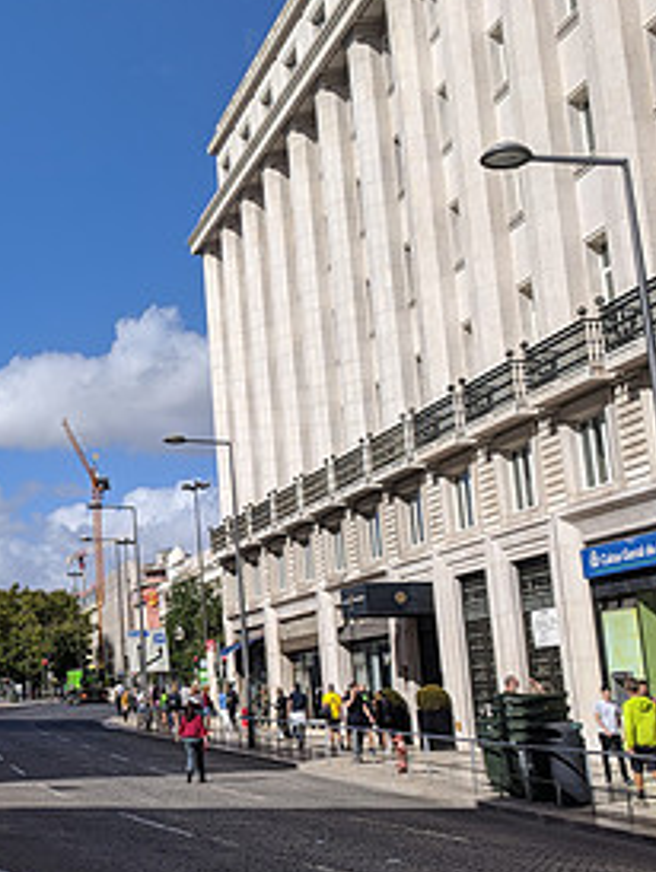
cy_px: 441
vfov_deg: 34.9
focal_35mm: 55
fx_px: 1388
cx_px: -111
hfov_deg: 24.4
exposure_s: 1/3205
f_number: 2
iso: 51
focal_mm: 4.67
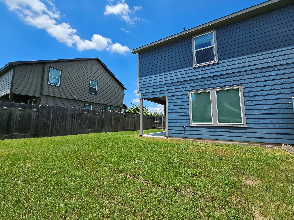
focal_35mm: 14
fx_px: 119
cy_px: 105
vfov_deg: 85.6
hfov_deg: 102.1
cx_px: 145
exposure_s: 1/2378
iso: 50
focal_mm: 2.2
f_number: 2.2
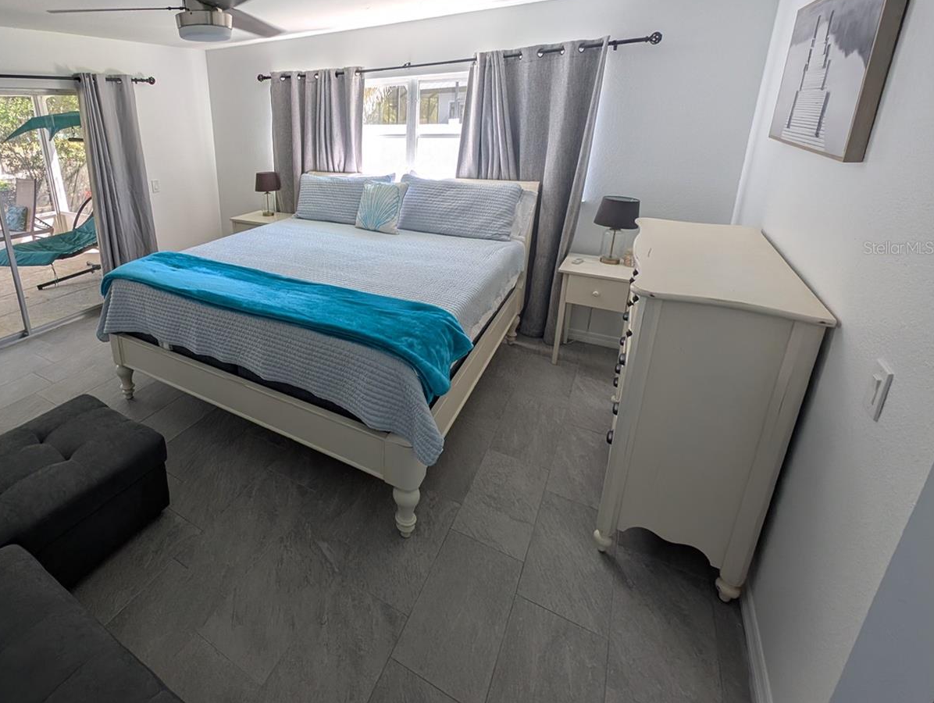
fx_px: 432
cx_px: 315
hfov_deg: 91.1
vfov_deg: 76.3
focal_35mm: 16
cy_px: 248
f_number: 1.95
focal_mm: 2.23
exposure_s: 1/148
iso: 43
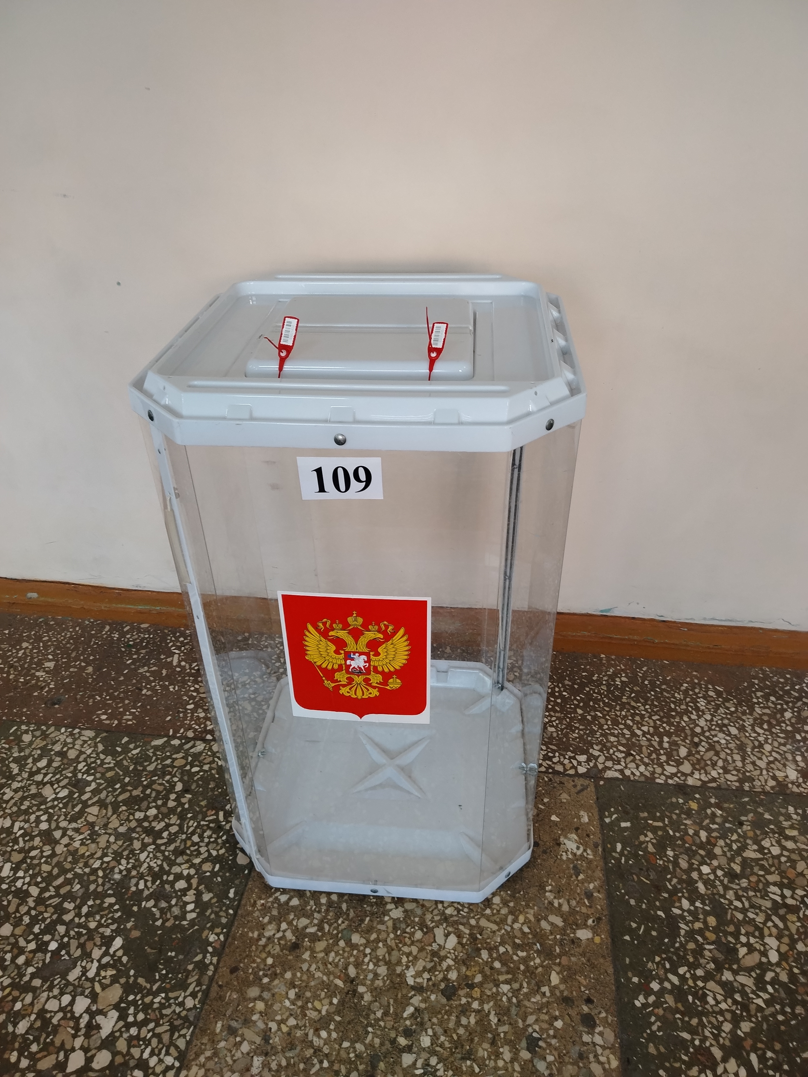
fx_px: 747
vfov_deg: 71.6
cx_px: 404
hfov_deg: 56.8
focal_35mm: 24
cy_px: 538
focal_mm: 5.25
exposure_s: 1/100
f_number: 1.75
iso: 966
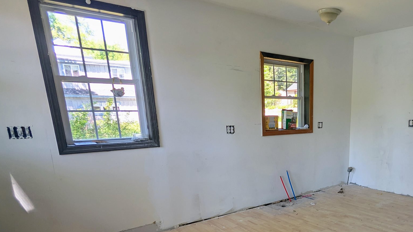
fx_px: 285
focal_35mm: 26
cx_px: 313
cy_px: 186
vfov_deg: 42.4
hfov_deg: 67.1
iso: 61
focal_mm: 2.02
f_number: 1.7
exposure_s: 1/102
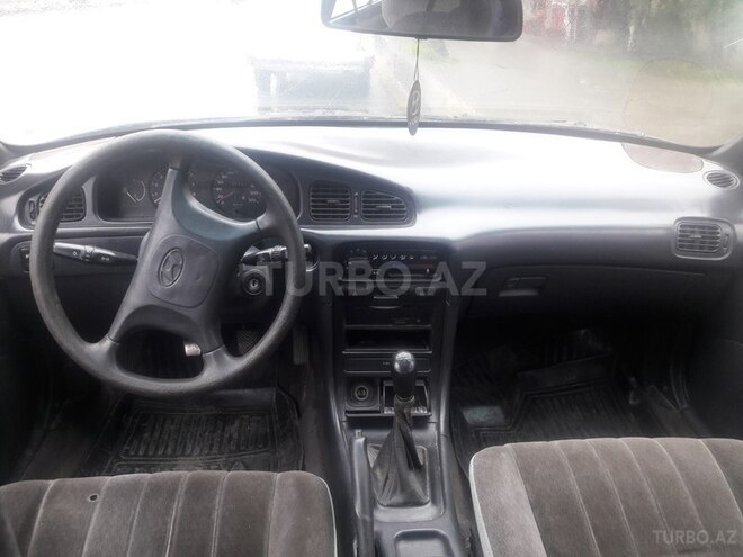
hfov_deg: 63.4
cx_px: 372
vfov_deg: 49.7
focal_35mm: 28
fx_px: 601
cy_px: 278
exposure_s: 1/33
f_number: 1.9
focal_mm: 3.7
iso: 64
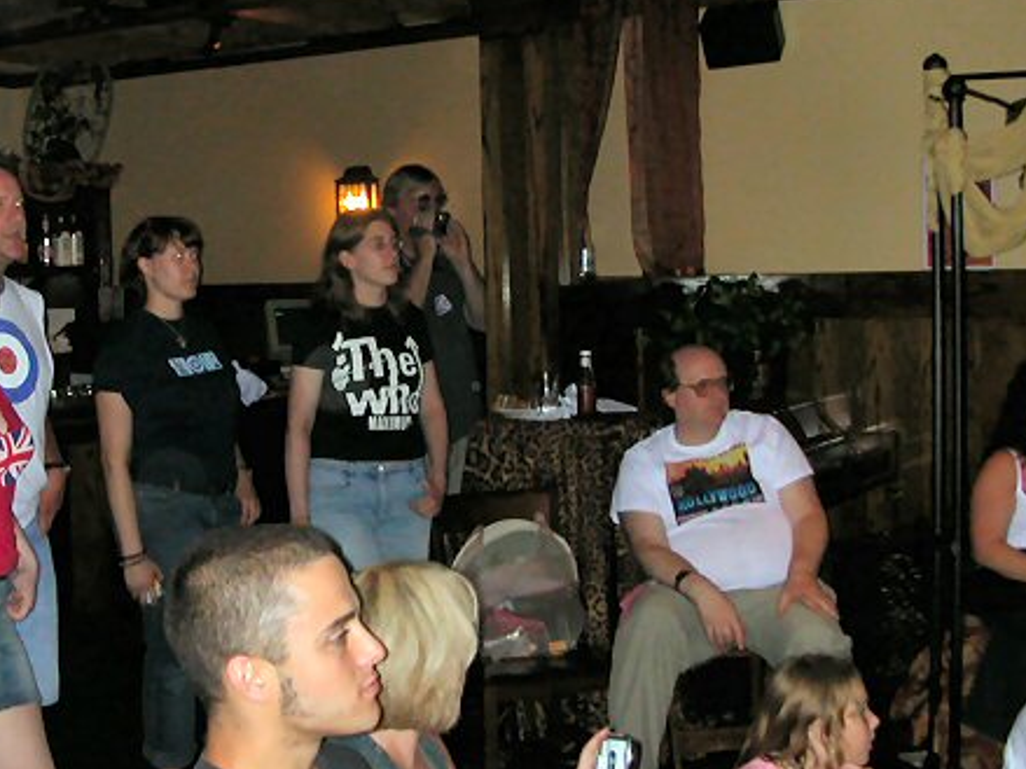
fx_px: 1600
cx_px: 372
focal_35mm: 54
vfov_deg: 27.0
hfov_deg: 35.3
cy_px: 341
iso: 200
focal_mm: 5.6
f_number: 2.7
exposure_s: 1/59.9
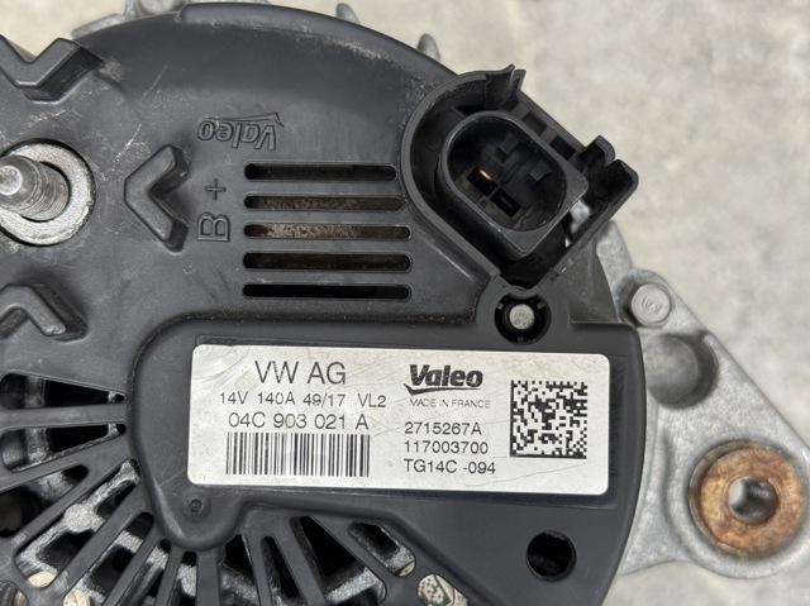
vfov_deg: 30.2
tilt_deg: -84.9
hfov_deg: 39.7
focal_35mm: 48
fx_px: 1122
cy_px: 303
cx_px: 405
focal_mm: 6.76
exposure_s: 1/330
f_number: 1.78
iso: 100
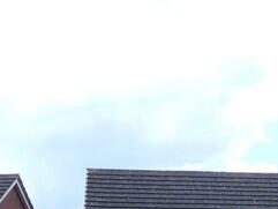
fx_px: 683
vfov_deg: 14.9
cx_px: 185
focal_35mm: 85
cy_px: 388
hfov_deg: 22.9
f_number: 2.8
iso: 80
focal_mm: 3.6
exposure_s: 1/800
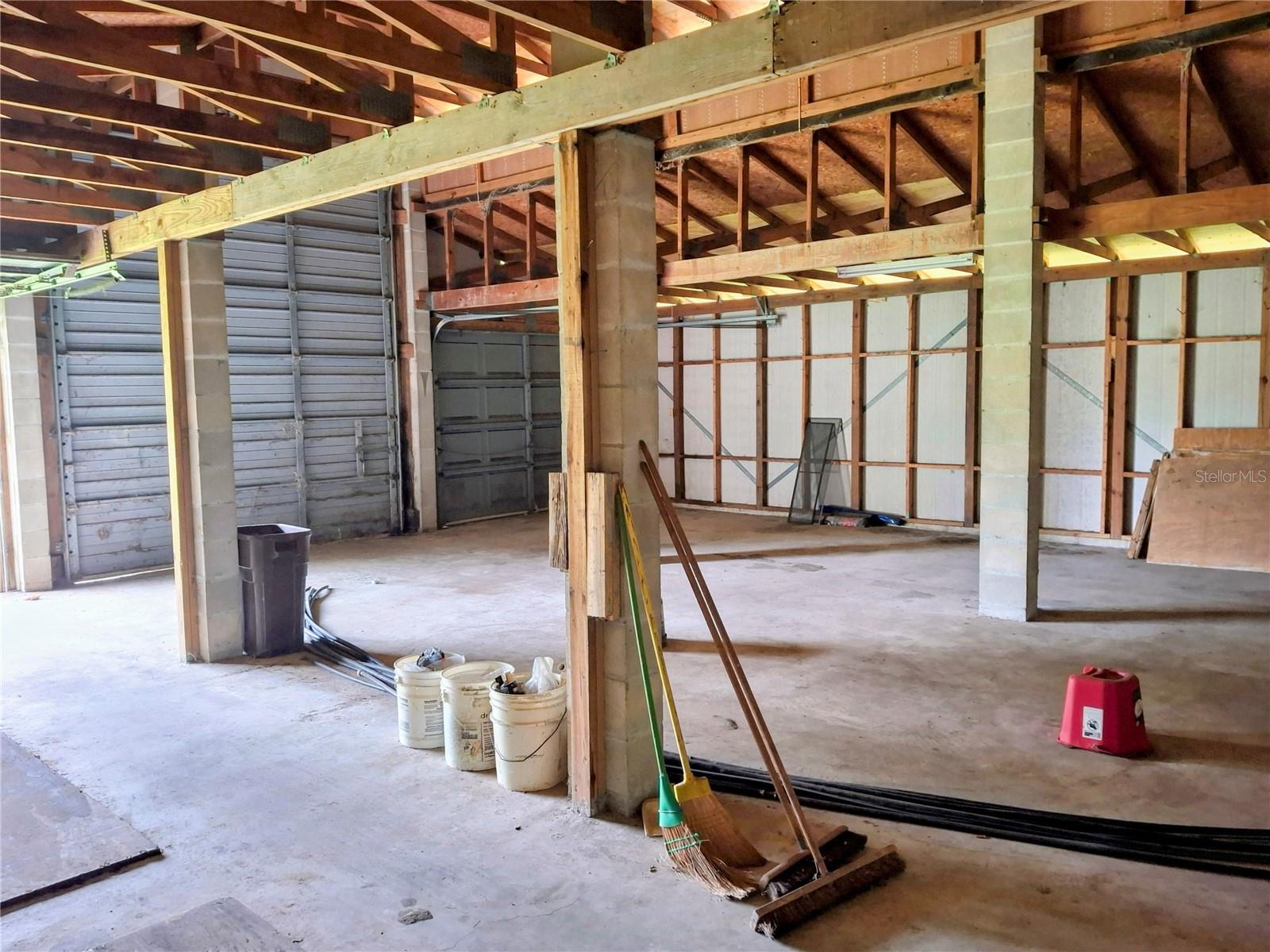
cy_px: 476
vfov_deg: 54.9
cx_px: 635
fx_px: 917
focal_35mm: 25
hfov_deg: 69.4
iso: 200
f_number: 1.8
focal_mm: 4.69
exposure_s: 1/33
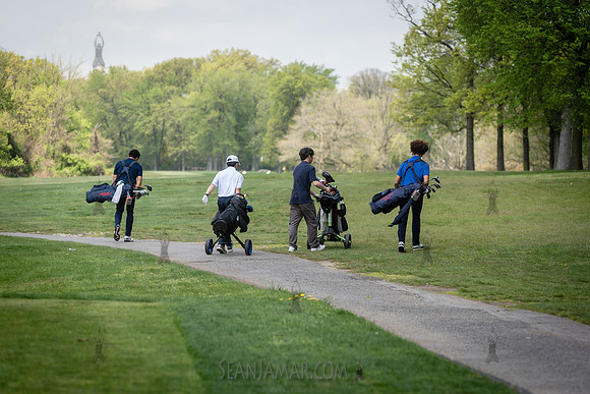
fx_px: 2213
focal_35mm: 135
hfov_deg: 15.2
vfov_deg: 10.2
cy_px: 197
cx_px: 295
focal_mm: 135
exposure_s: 1/500
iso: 100
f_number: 3.5
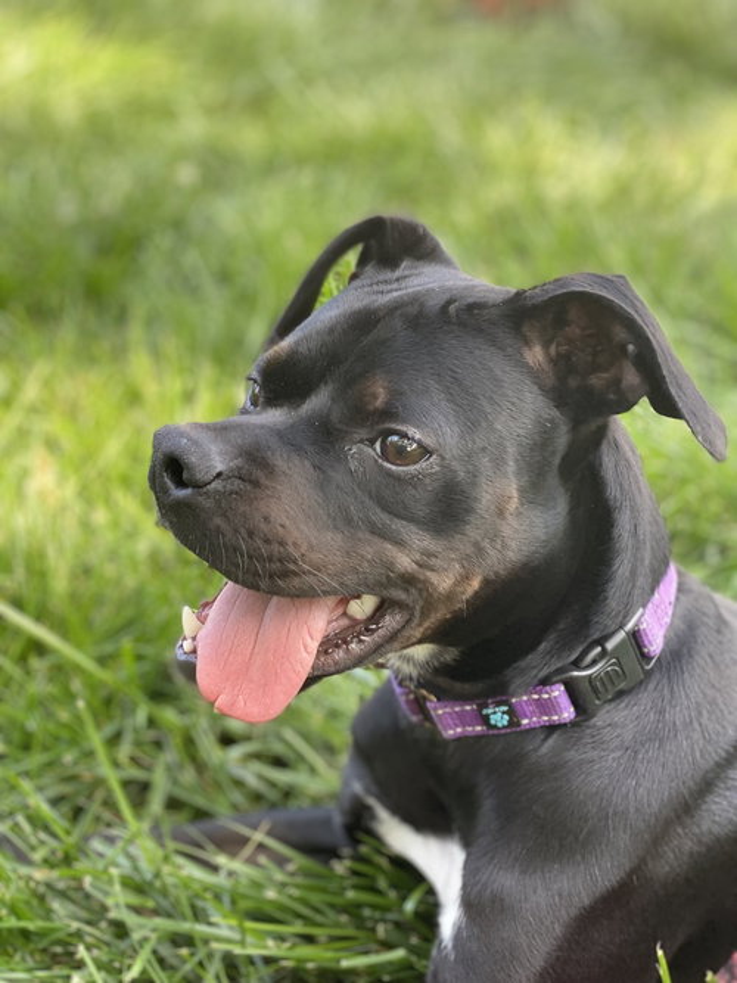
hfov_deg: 28.0
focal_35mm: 52
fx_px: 1477
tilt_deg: -24.8
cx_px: 368
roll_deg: +2.0
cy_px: 492
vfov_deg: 36.8
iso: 64
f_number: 2
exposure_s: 1/122
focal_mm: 6
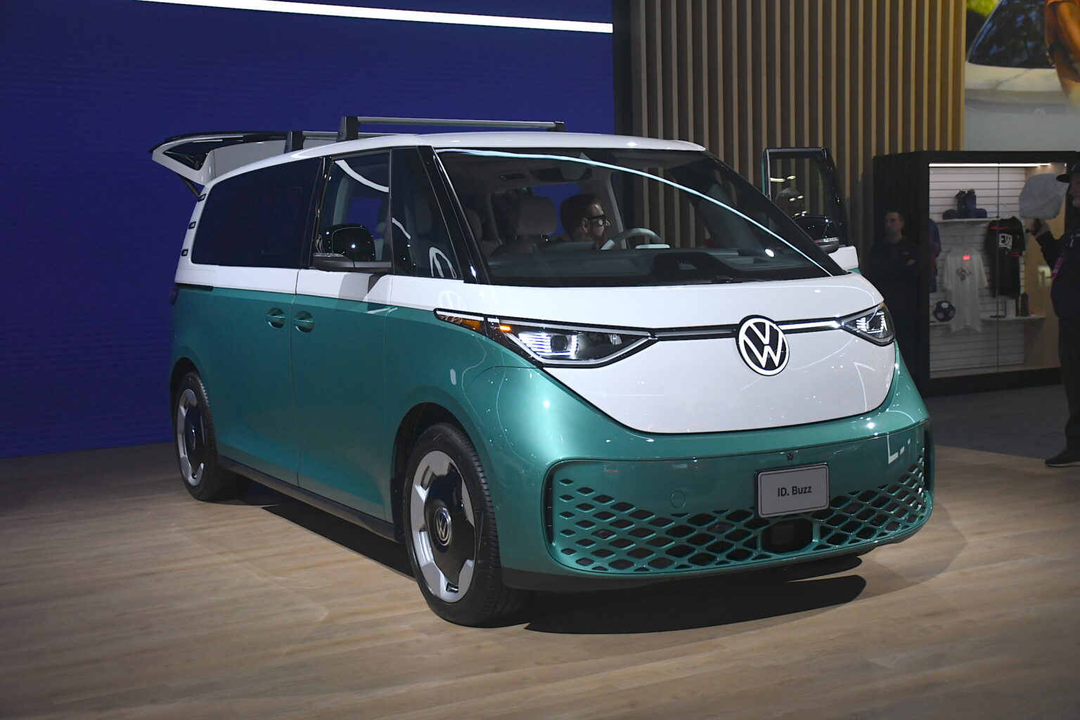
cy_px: 360
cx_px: 540
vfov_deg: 29.9
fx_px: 1350
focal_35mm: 45
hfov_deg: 43.6
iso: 2000
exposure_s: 1/800
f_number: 4
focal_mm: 30
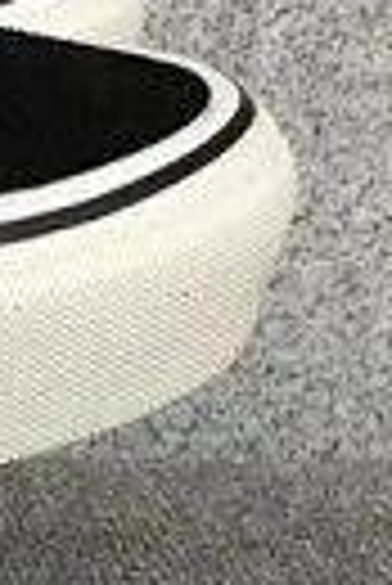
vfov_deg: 12.9
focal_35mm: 159
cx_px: -653
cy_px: 346
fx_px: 2590
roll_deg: -0.2
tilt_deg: -18.3
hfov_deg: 7.8
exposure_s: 1/33
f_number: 2.4
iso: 64
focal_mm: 3.3
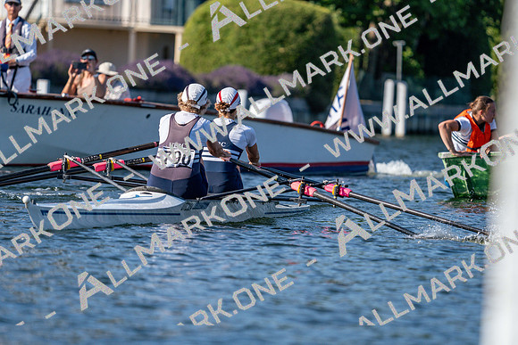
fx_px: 4994
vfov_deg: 4.0
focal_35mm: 347
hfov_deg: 5.9
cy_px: 172
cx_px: 259
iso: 250
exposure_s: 1/1600
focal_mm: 347
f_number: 6.3
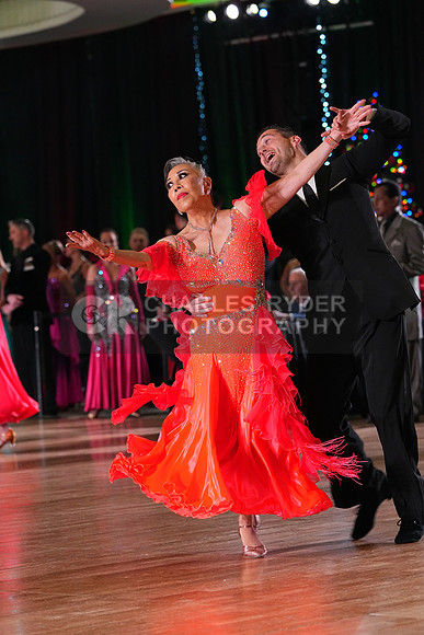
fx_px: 2472
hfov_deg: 9.8
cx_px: 212
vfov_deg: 14.7
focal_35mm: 140
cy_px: 318
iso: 6400
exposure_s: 1/400
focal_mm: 140
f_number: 5
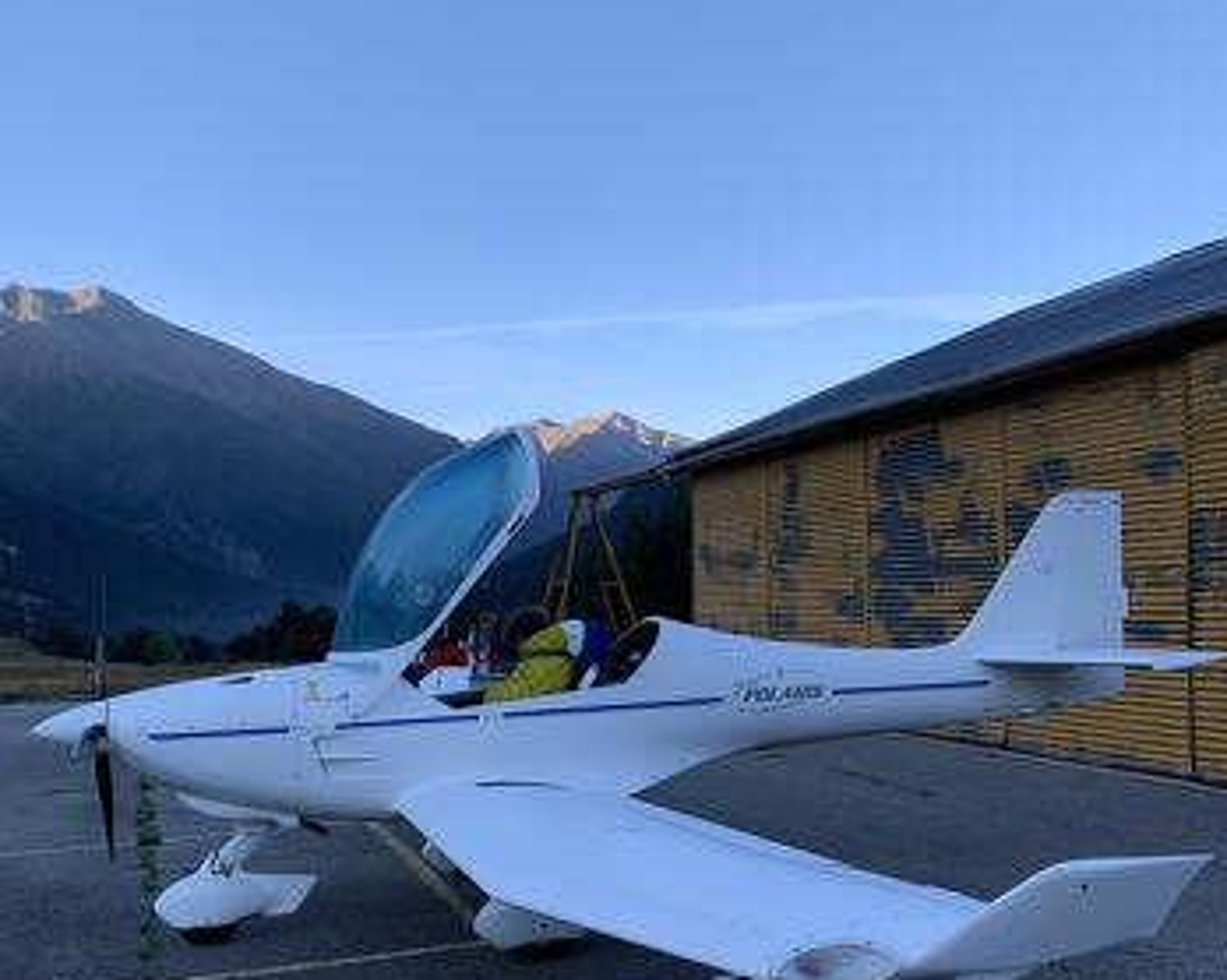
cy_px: 546
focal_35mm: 35
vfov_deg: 42.1
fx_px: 1270
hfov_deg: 51.6
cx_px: 631
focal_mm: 4.25
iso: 25
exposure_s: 1/534
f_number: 1.8
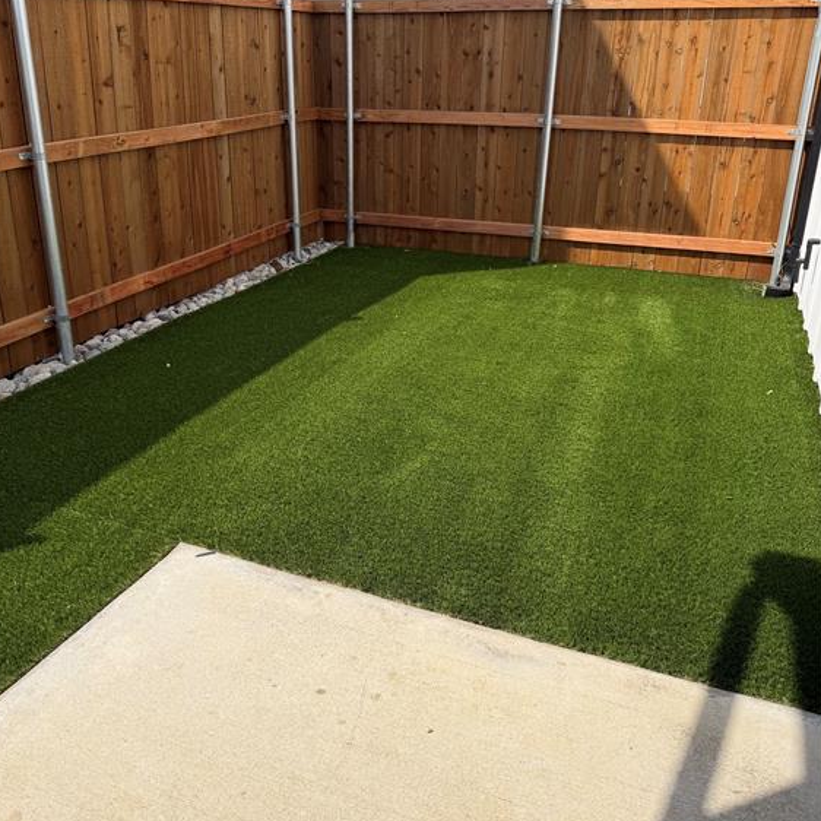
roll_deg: -0.7
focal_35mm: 29
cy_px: 364
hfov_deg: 55.6
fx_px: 778
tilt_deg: -22.1
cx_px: 405
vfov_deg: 55.5
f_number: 1.78
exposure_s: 1/4975
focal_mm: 6.76
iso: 80
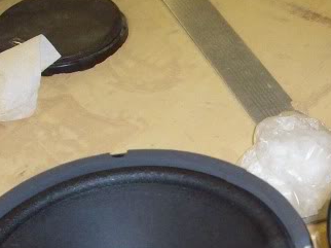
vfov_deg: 15.7
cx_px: 309
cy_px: 253
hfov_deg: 20.8
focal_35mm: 92
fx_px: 879
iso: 200
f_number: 2.8
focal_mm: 6.2
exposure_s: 1/64
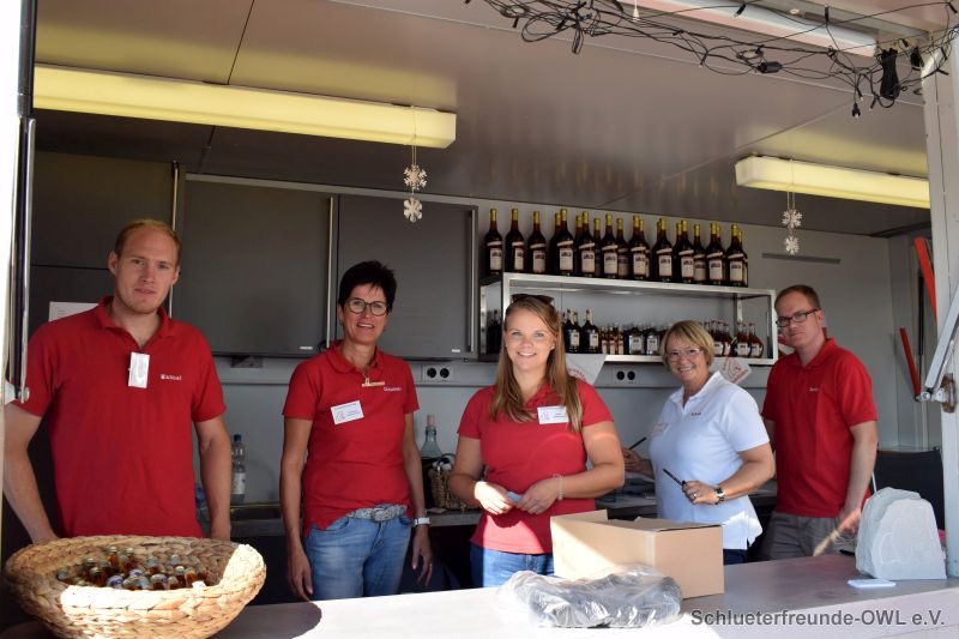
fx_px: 879
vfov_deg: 40.0
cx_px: 480
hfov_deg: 57.2
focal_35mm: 33
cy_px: 320
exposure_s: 1/250
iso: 360
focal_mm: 22
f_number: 8
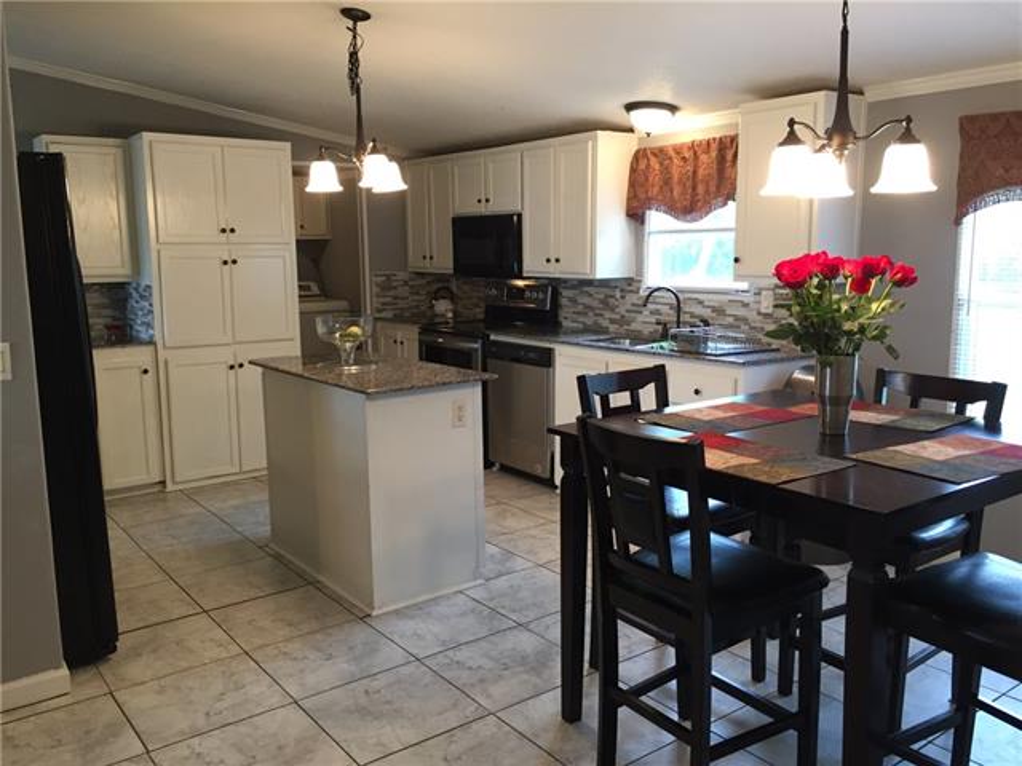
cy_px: 383
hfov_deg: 61.7
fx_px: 856
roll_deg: +0.5
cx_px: 511
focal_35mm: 29
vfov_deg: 48.2
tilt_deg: -9.1
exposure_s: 1/30
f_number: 2.2
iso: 100
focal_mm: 4.15
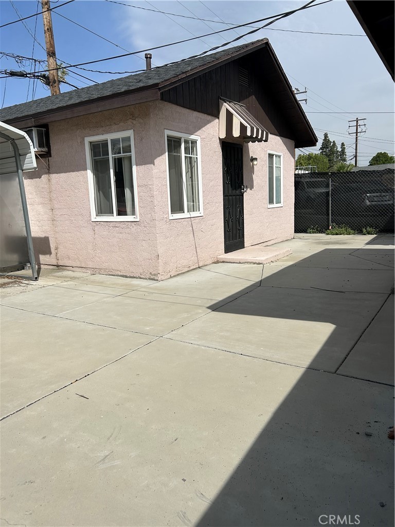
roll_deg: +2.3
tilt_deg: -8.8
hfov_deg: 53.1
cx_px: 198
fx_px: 396
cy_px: 264
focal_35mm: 26
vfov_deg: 67.3
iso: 50
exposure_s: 1/8696
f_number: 1.5
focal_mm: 5.7
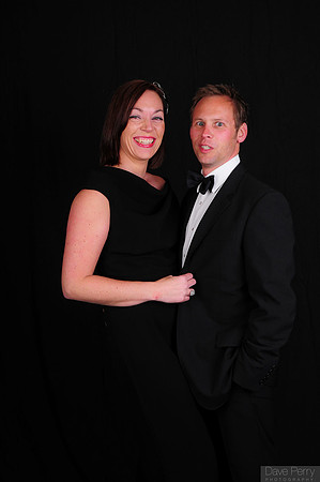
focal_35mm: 44
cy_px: 241
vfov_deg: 45.0
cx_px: 160
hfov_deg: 30.8
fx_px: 581
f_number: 8
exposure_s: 1/125
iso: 200
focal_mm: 29
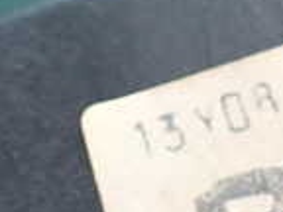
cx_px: 273
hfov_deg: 15.5
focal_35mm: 125
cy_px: 145
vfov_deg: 11.8
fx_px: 1022
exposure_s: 1/80
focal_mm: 5.4
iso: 800
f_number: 2.3
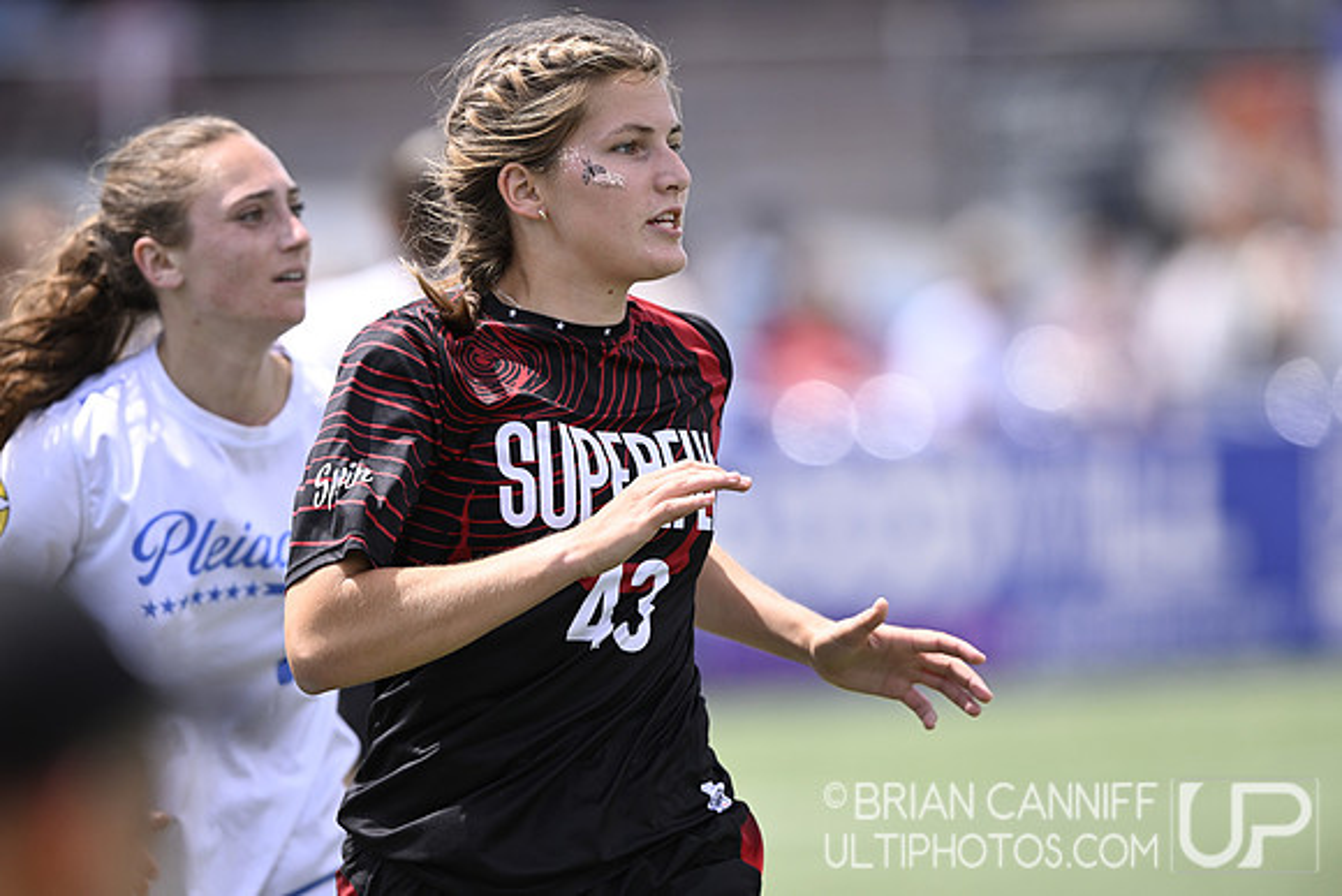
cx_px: 671
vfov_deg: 3.4
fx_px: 14914
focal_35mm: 400
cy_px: 448
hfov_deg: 5.2
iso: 560
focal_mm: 400
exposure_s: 1/3200
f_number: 4
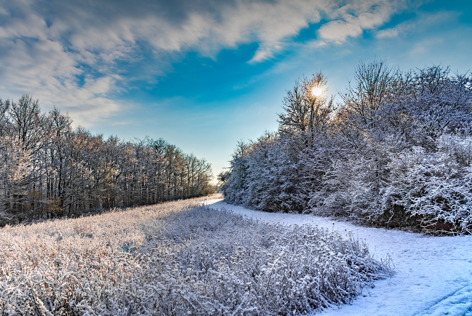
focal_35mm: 27
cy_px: 158
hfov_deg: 67.3
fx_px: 354
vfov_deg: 48.0
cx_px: 236
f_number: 11
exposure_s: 1/500
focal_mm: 18
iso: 100
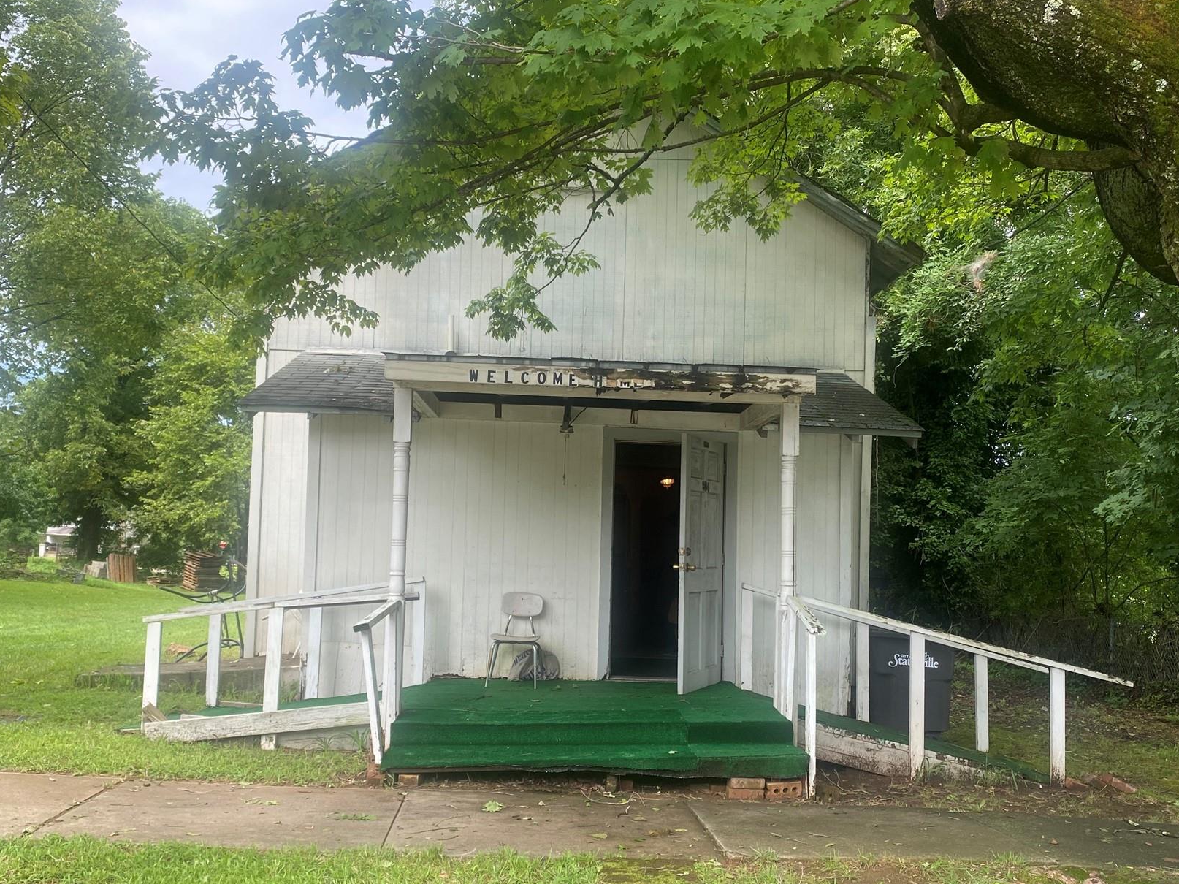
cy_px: 464
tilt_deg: +4.1
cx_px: 615
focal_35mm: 33
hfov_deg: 55.3
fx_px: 1124
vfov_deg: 42.9
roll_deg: -1.7
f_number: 1.8
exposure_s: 1/560
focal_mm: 4.25
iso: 32
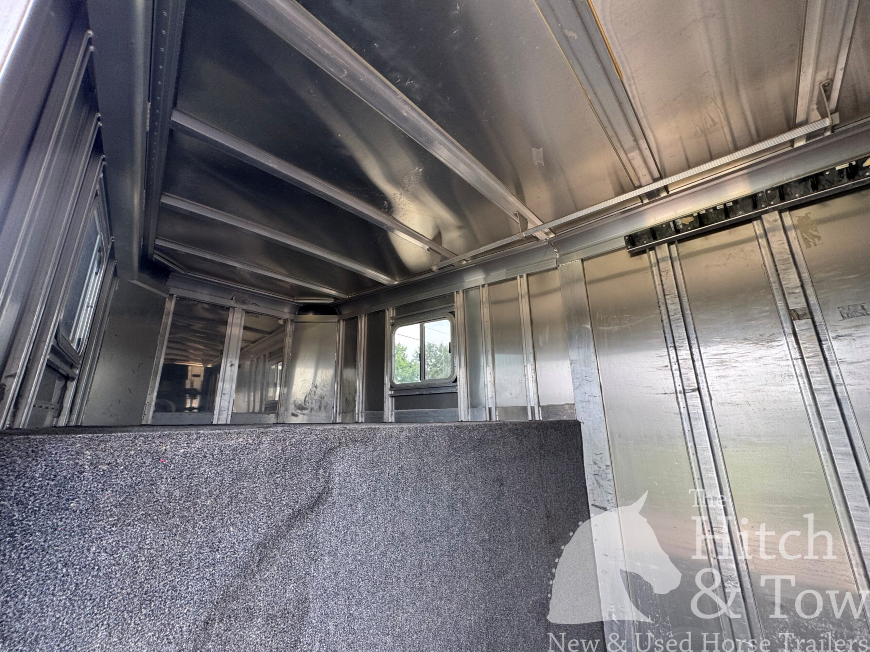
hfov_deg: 102.1
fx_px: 352
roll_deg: +1.7
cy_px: 326
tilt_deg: +14.5
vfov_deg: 85.7
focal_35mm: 14
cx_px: 435
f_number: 2.2
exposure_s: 1/99
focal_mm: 2.22
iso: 100
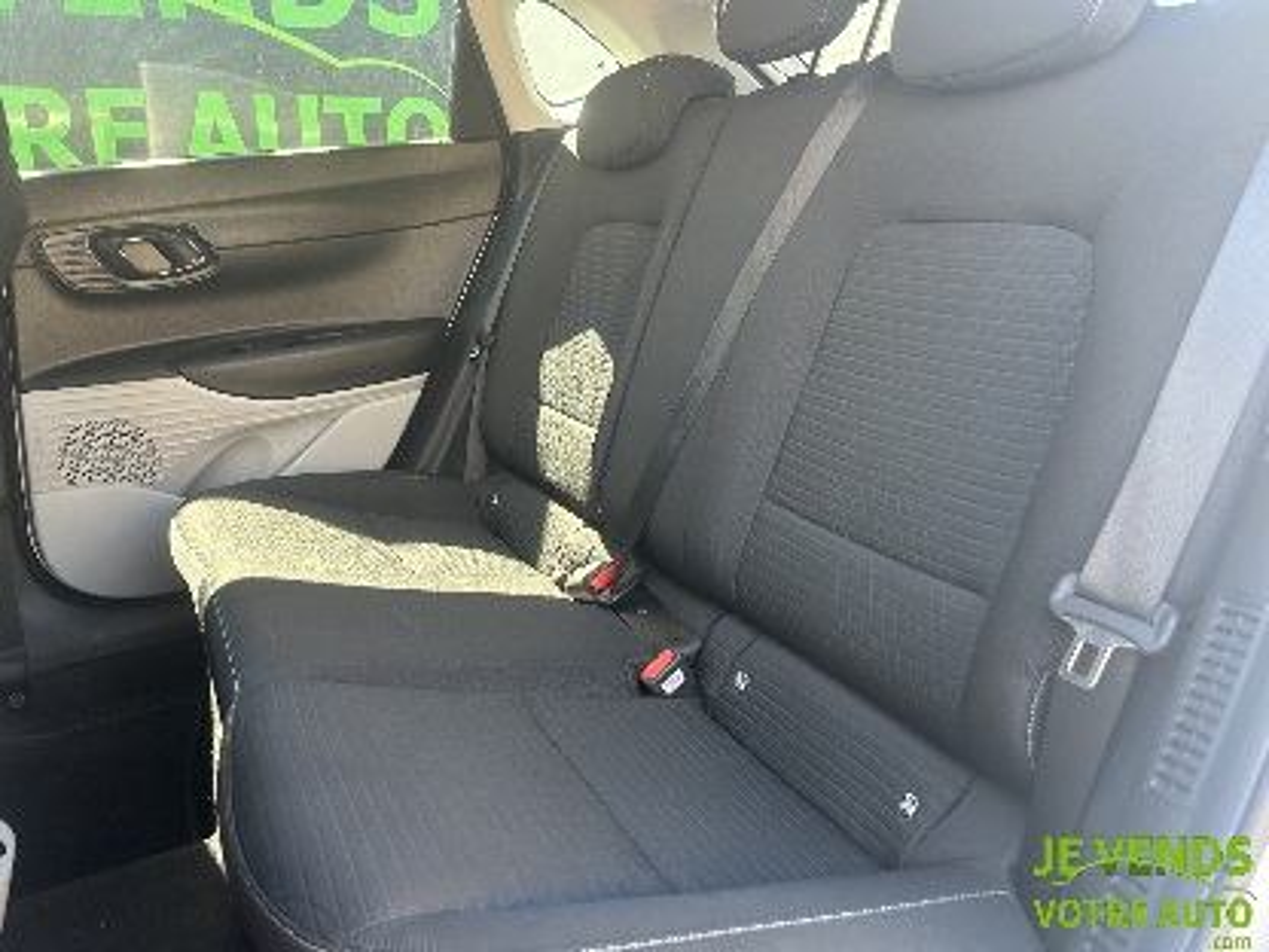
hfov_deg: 67.3
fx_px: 953
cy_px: 476
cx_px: 634
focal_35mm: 26
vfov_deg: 53.1
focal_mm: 5.7
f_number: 1.5
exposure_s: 1/121
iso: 125
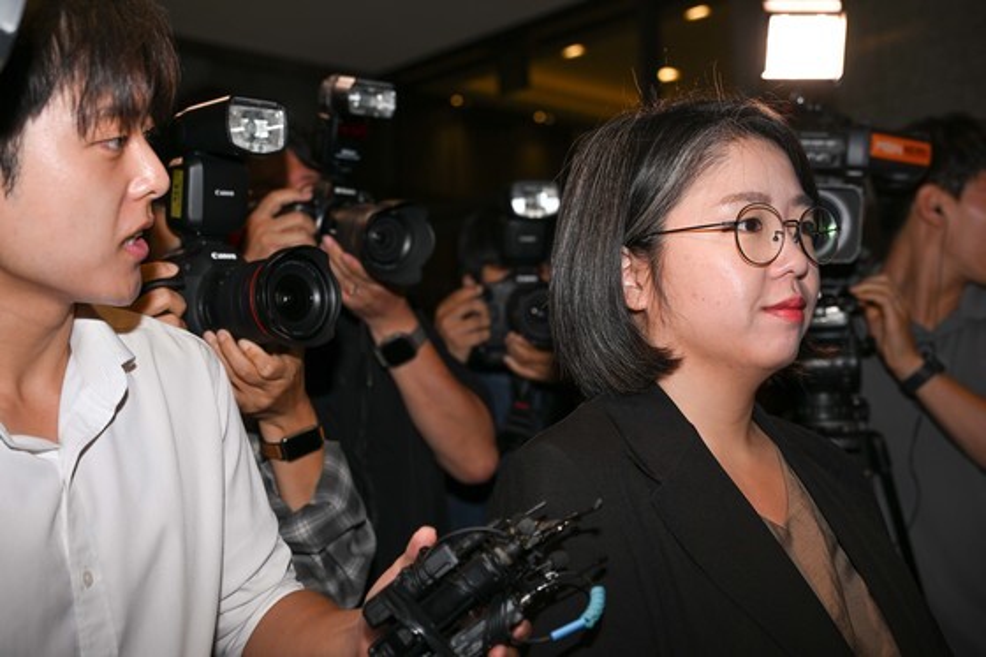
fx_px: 1205
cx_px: 493
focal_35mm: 44
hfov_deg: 44.5
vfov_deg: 30.5
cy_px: 328
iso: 180
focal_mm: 44
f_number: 4
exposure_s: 1/400
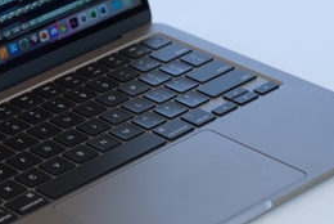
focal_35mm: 215
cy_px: 33
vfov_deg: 6.4
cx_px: 35
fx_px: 1997
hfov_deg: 9.5
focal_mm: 70
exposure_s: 1/160
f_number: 4.5
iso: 320
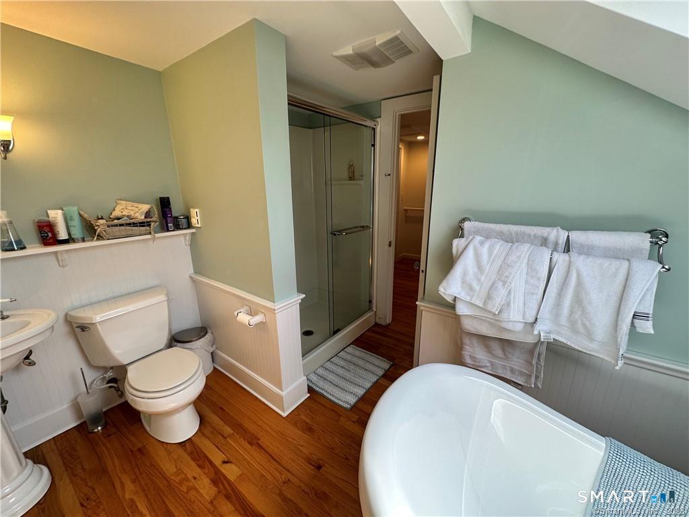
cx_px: 344
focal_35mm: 14
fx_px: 279
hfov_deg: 102.1
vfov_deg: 85.7
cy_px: 258
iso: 64
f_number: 2.2
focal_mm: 2.22
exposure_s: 1/120
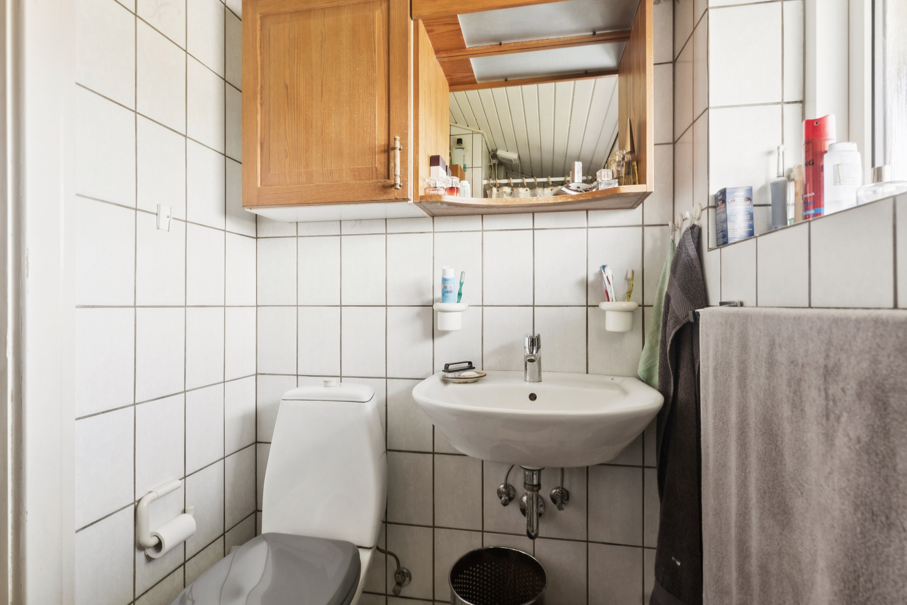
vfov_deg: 69.8
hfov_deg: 92.6
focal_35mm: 17
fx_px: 433
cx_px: 454
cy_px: 302
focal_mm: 17.2
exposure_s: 1/40
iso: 800
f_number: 7.1
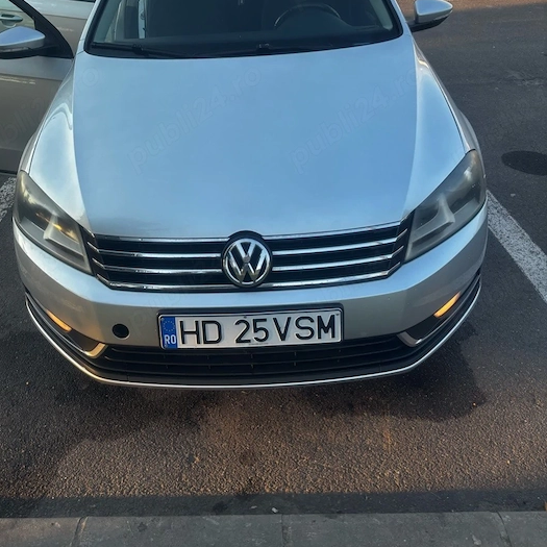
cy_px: 142
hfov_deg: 47.1
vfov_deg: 45.7
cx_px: 235
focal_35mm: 35
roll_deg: +2.6
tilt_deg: -22.4
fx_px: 626
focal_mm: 5.96
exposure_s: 1/437
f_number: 1.6
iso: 50
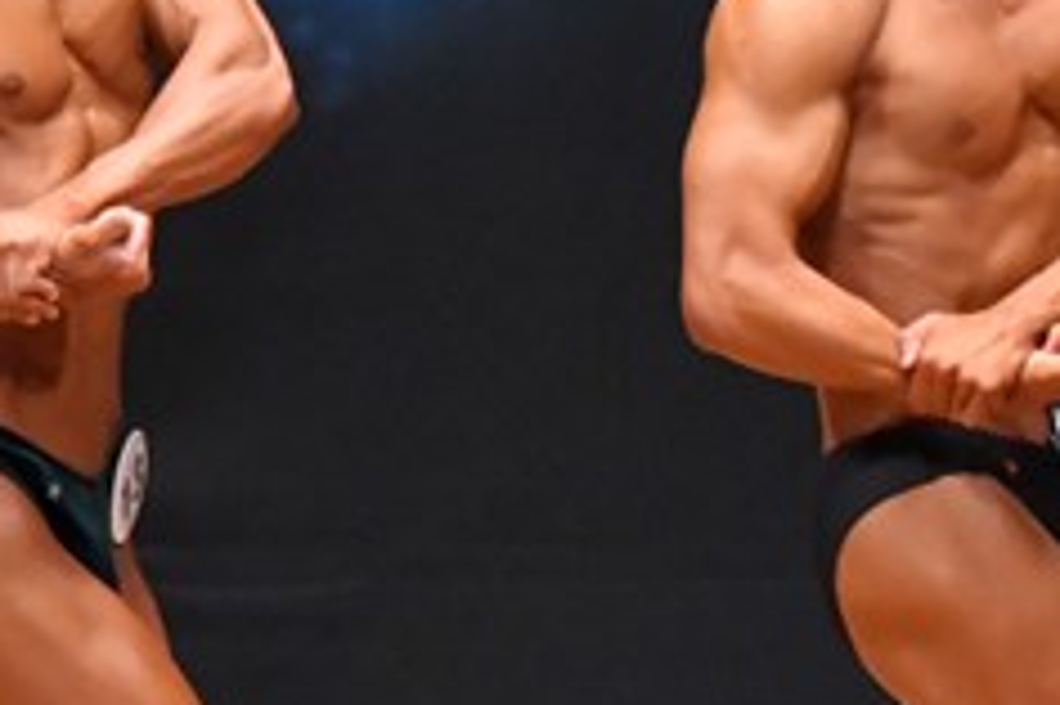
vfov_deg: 1.5
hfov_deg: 2.3
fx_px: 26069
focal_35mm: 886
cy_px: 624
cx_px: 1157
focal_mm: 180
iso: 8000
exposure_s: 1/400
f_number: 5.6
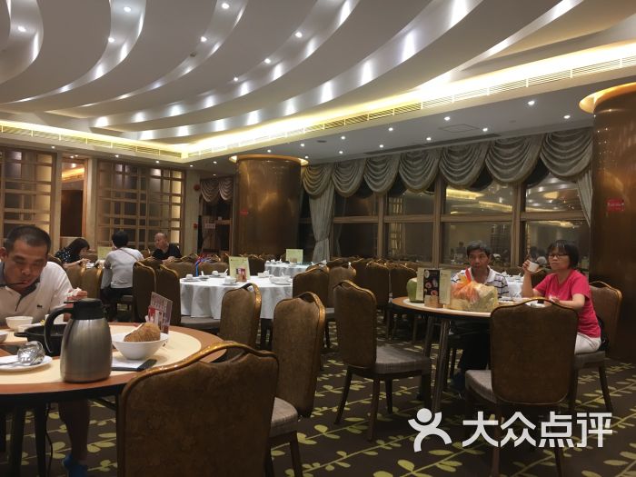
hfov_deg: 61.7
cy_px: 238
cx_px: 318
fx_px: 533
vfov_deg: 48.2
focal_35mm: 29
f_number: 2.2
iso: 80
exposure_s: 1/33
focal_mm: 4.15
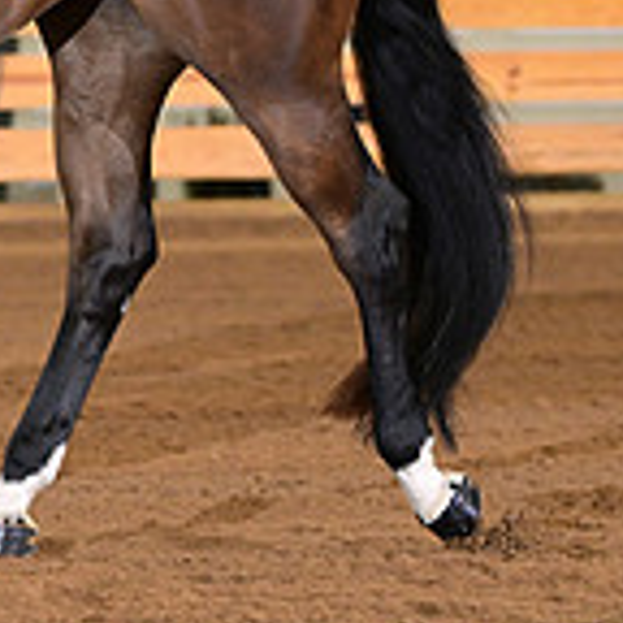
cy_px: 2
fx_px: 11118
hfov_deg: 3.2
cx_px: -506
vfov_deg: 3.2
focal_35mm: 546
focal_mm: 160
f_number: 5
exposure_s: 1/200
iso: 2500
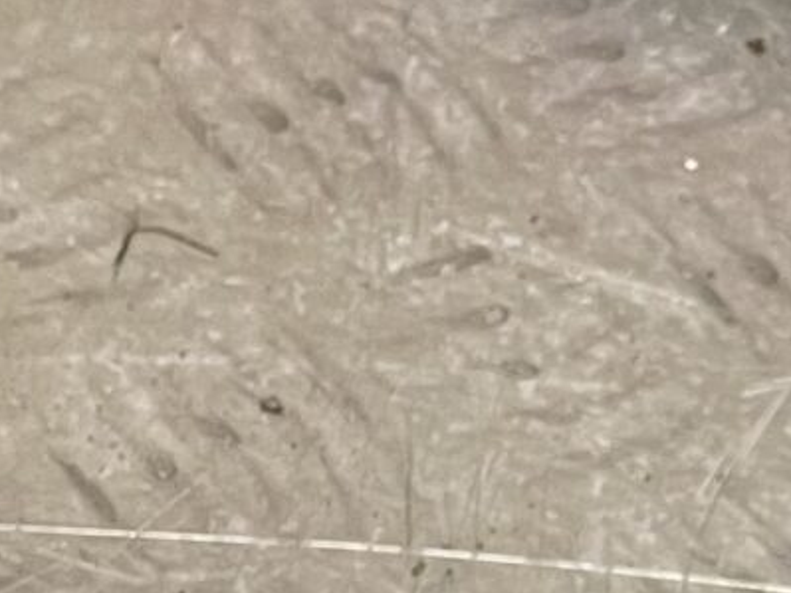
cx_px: 1491
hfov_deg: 10.9
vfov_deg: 8.3
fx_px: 3815
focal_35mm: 167
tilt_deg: -51.3
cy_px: 1327
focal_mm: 4.2
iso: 80
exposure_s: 1/50
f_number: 1.6
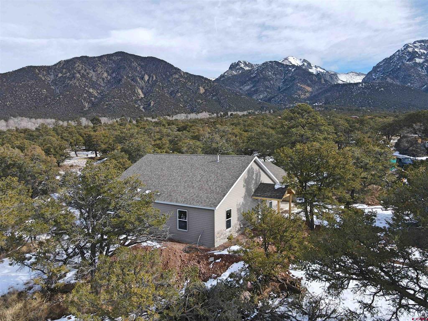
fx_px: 297
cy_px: 160
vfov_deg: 56.8
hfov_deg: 71.6
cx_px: 214
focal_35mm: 24
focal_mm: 4.5
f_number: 2.8
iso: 110
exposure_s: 1/640
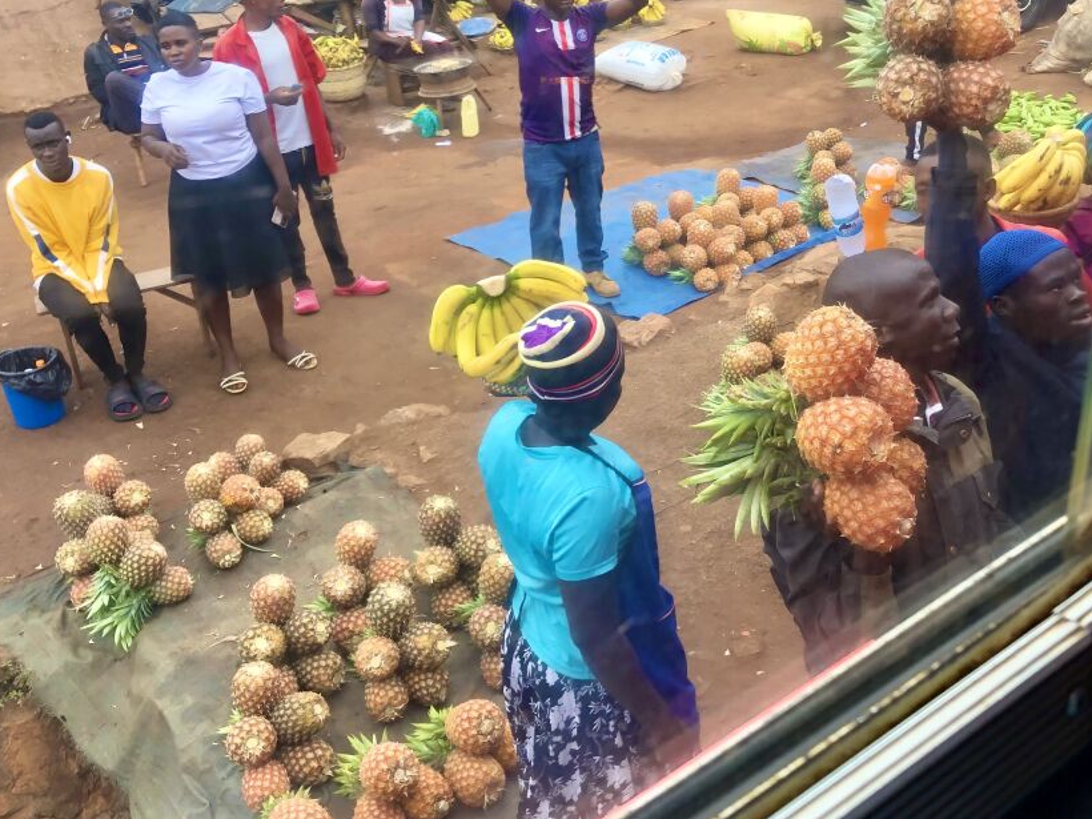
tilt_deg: -25.1
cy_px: 321
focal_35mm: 41
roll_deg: +5.7
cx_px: 695
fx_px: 1293
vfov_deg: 35.0
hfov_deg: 45.3
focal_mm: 3.99
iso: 32
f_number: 1.8
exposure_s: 1/120
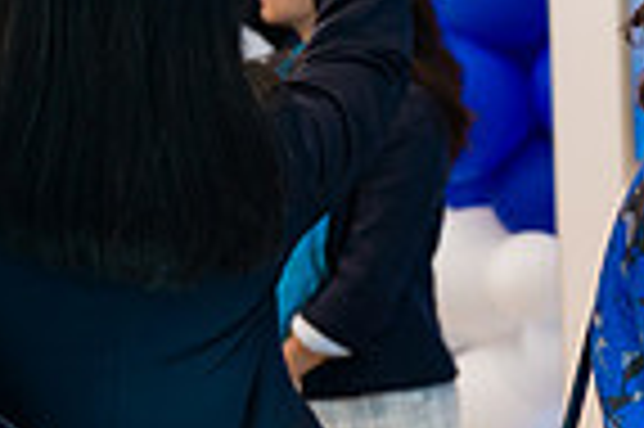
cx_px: 1326
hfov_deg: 13.1
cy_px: 116
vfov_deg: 10.3
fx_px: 2376
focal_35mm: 133
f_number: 3.2
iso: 400
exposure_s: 1/200
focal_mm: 30
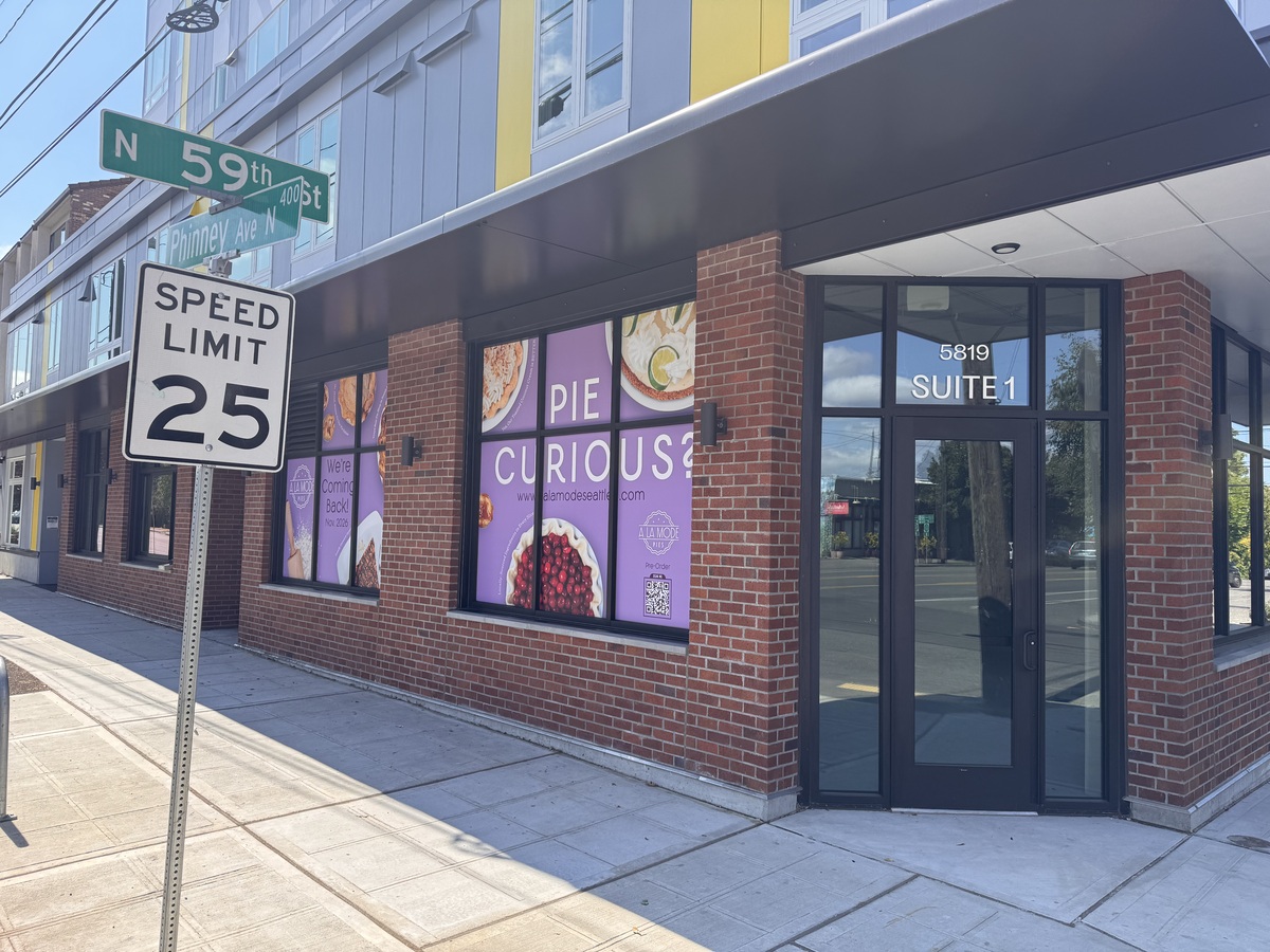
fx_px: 881
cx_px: 635
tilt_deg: +2.4
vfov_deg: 56.8
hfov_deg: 71.6
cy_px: 476
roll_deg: -1.5
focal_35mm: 24
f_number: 1.78
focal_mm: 6.76
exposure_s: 1/1767
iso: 80
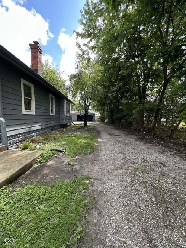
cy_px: 124
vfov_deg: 102.1
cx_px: 93
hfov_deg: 85.7
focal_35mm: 14
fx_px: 100
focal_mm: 2.22
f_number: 2.2
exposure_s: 1/235
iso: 40
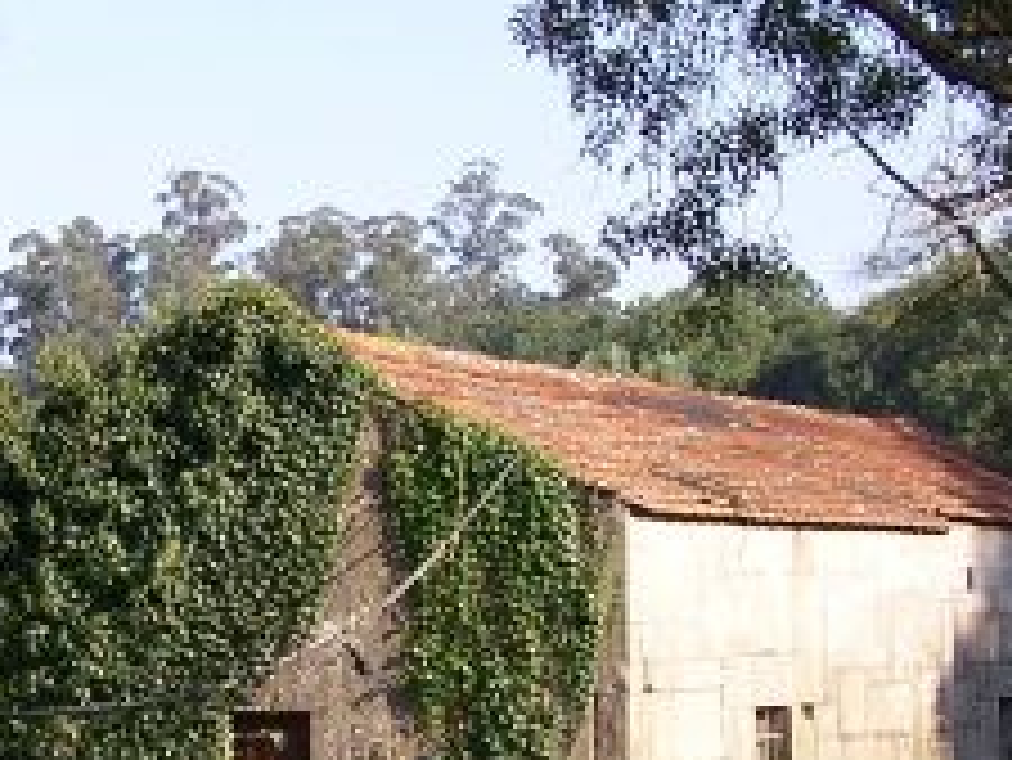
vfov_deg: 13.7
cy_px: 540
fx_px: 3159
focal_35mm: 108
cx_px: 108
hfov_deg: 17.9
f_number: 2.8
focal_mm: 6.3
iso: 80
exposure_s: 1/400
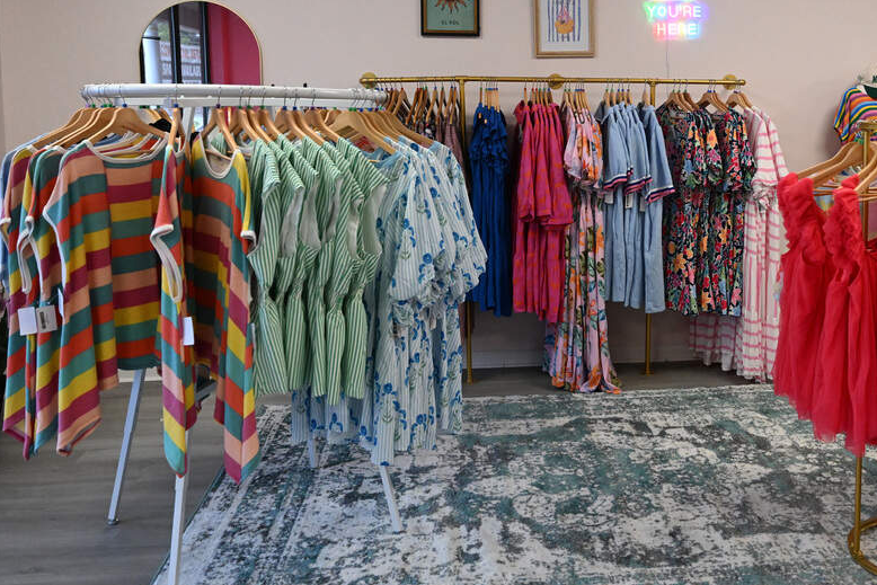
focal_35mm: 37
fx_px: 901
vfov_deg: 35.5
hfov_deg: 50.2
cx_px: 636
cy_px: 178
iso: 5000
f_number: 4
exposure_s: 1/500
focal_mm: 24
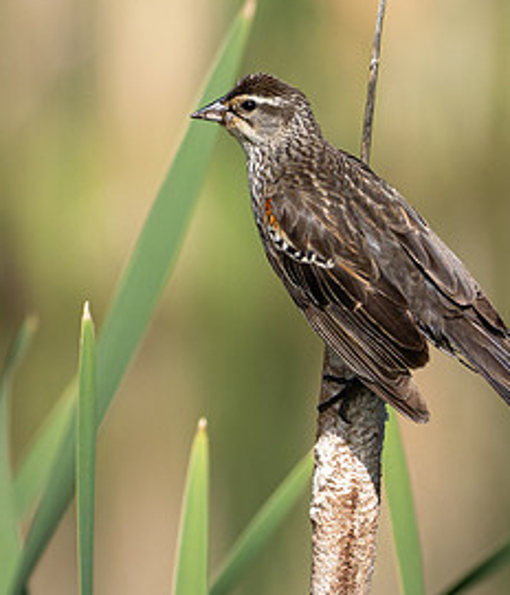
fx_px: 29451
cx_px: 397
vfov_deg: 1.2
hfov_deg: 1.0
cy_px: 303
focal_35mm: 1625
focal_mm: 300
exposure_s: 1/1600
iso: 125
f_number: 4
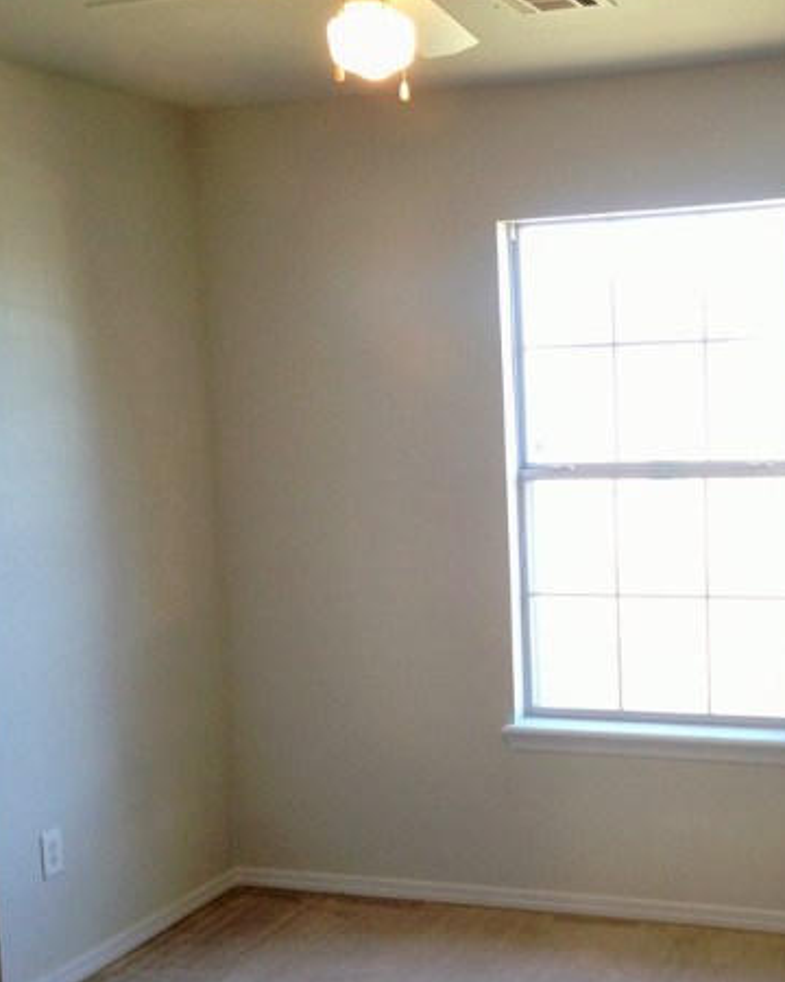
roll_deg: +1.4
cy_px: 567
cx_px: 606
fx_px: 1597
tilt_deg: -7.5
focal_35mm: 55
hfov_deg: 27.2
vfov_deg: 34.1
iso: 50
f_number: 2.4
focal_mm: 4.12
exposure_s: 1/40
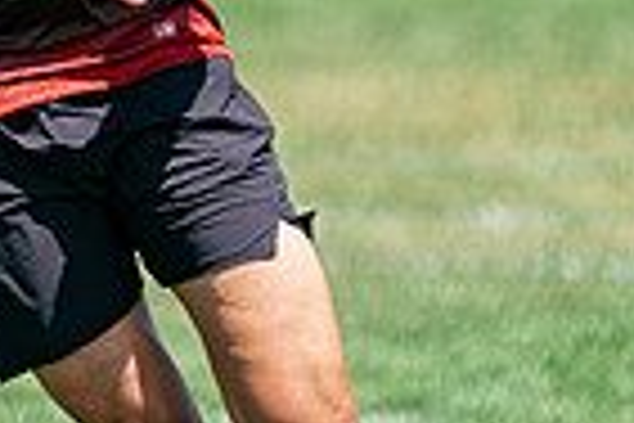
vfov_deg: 1.4
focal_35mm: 982
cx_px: -111
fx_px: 17293
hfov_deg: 2.1
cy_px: -4
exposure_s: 1/3200
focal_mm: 200
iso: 250
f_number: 2.8
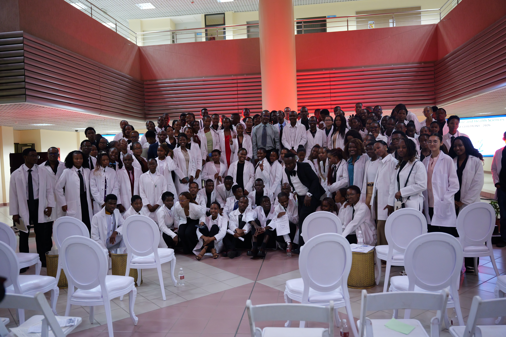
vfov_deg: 45.0
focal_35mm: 29
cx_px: 253
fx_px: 408
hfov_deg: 63.7
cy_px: 168
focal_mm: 29
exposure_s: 1/60
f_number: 2.8
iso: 5000
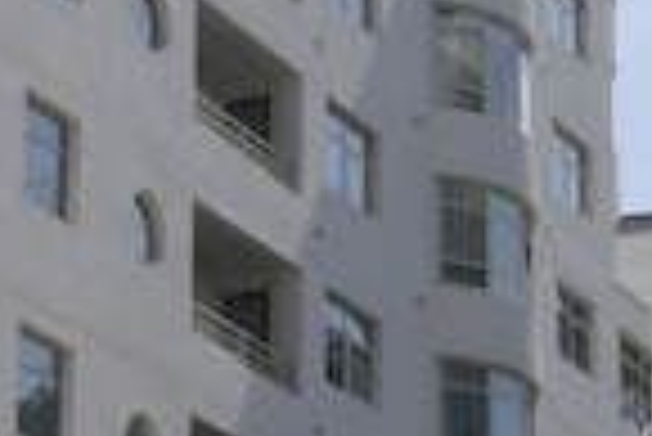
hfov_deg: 12.1
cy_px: 357
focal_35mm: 169
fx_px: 3064
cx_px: 166
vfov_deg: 8.1
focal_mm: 24
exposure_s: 1/1600
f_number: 5.6
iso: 250
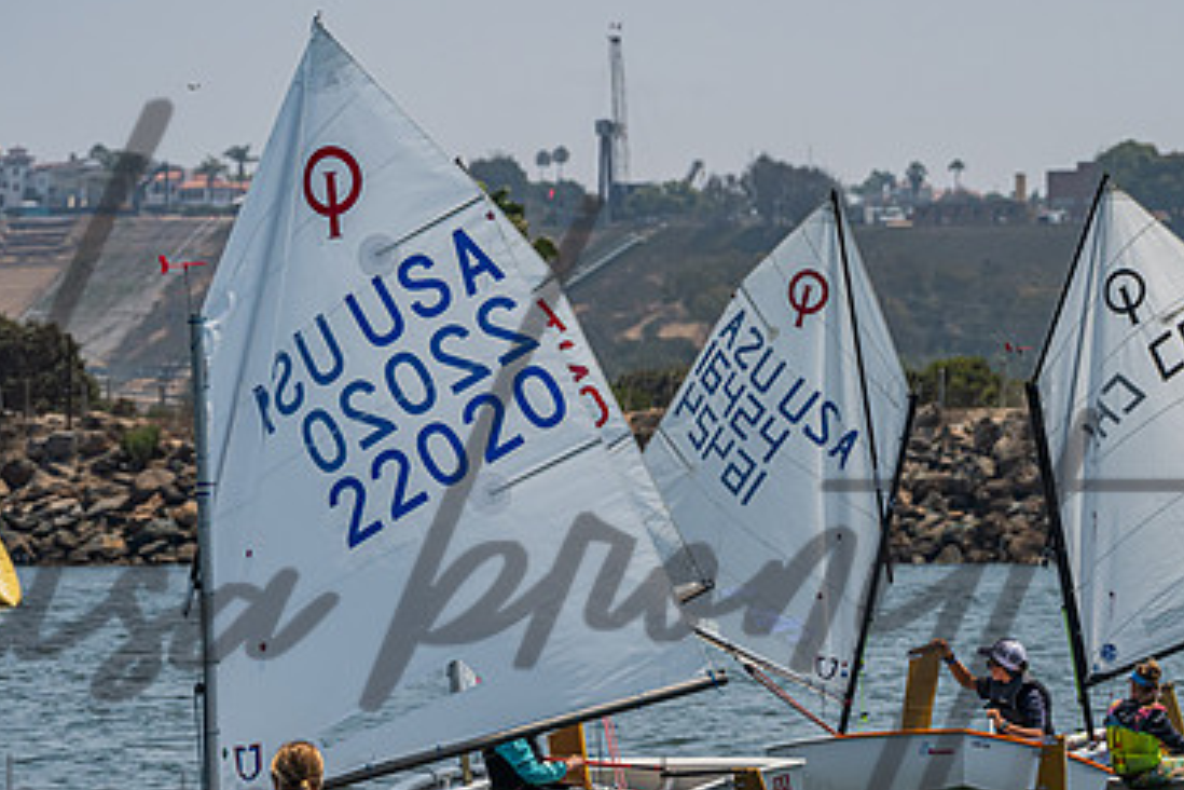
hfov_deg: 7.7
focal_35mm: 269
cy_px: 562
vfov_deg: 5.1
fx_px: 8846
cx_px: 634
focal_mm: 165
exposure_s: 1/2500
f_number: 7.6
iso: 320
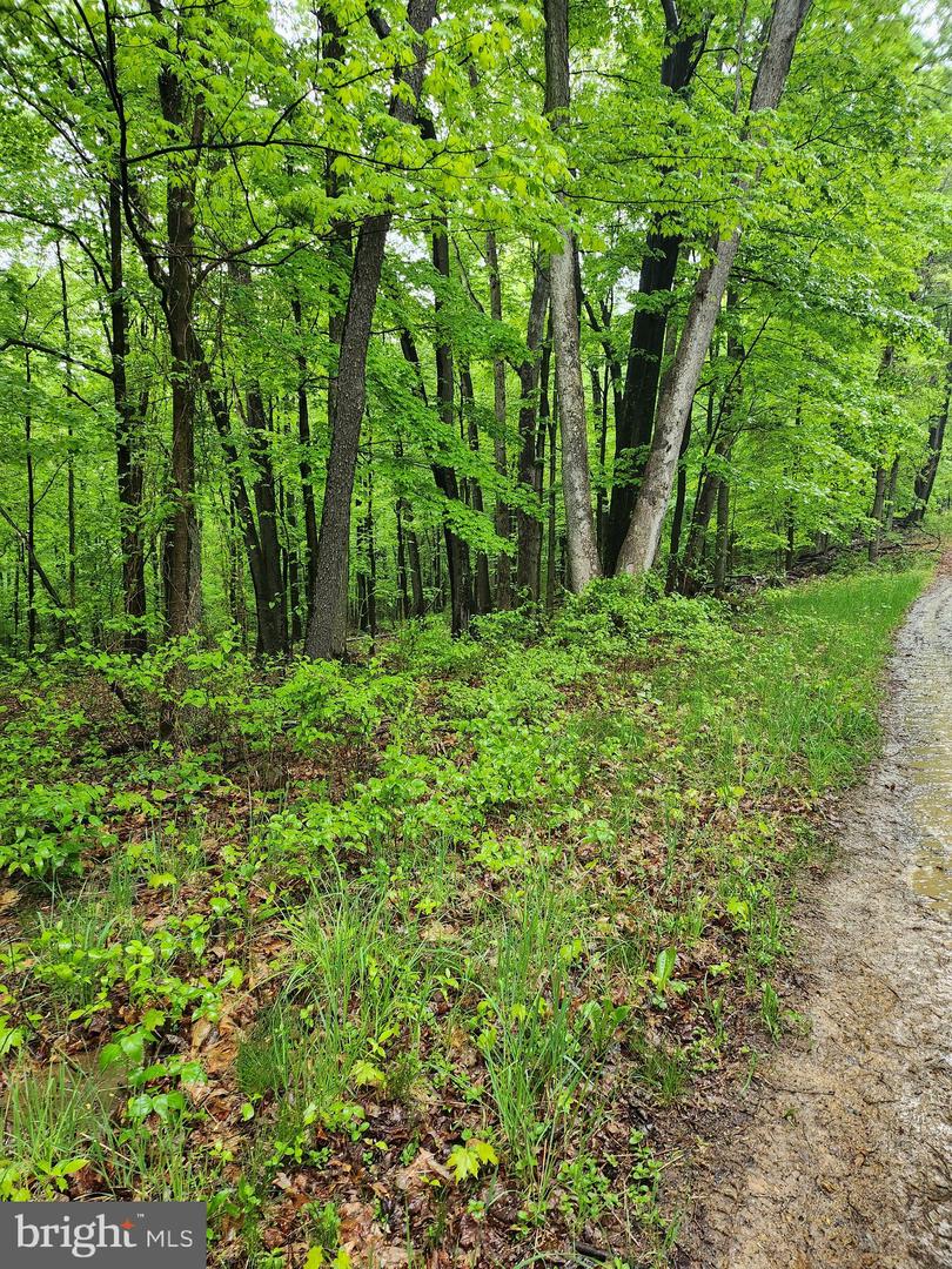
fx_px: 880
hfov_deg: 56.8
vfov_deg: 71.6
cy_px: 634
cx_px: 476
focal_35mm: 24
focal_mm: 5
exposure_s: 1/120
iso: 250
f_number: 1.8
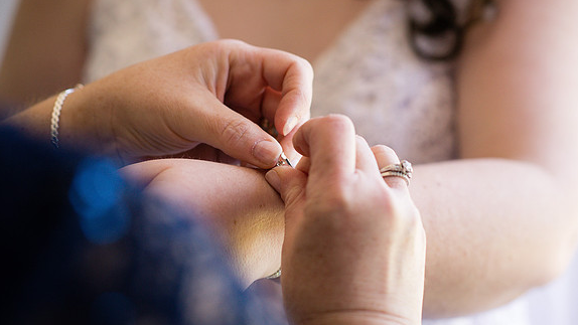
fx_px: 1379
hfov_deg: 23.7
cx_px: 289
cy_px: 167
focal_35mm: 90
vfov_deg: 13.4
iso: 800
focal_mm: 85
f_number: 2.8
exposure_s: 1/500
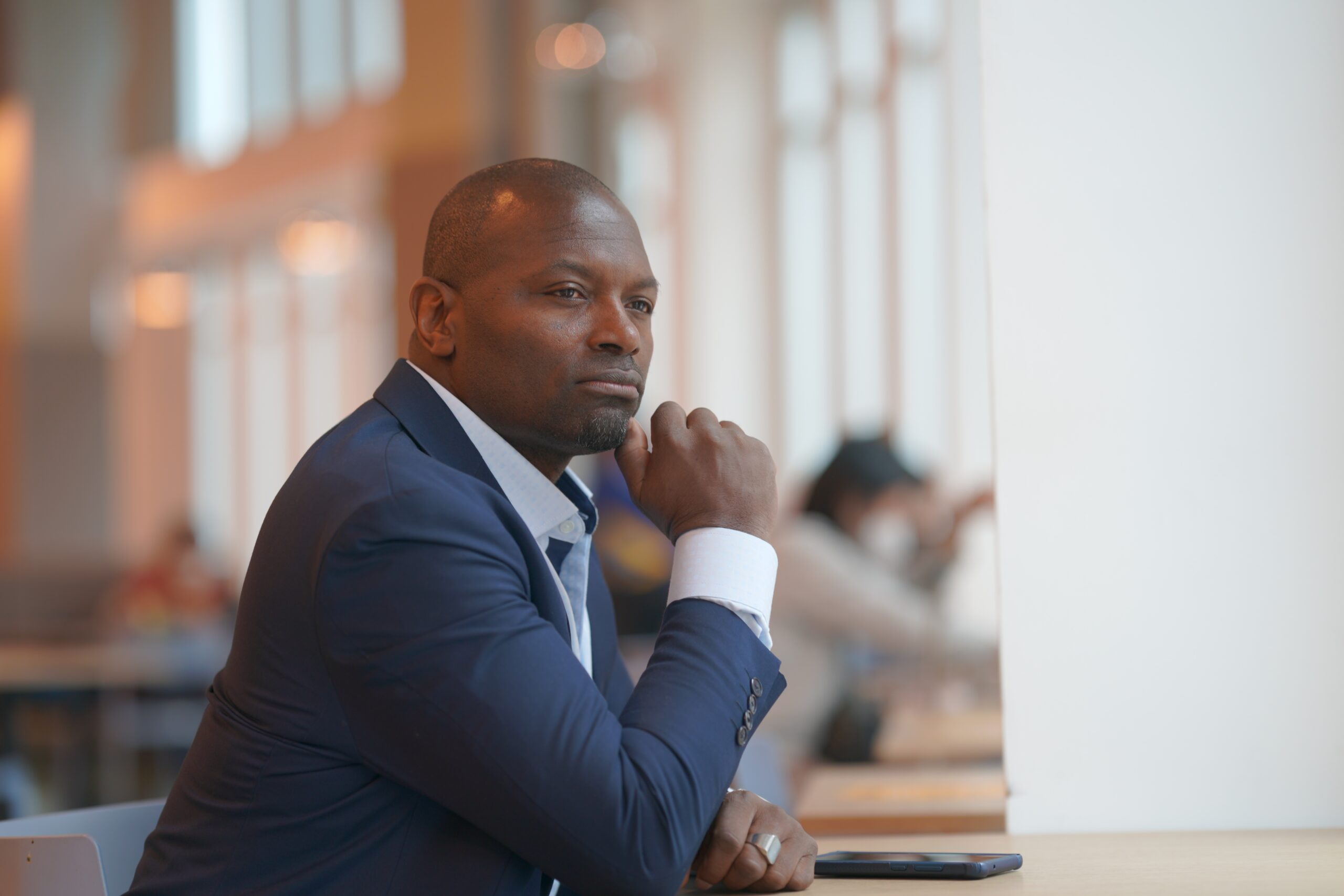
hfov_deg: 23.9
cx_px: 672
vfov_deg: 16.1
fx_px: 3173
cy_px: 448
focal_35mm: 85
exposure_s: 1/100
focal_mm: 85
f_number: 1.6
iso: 160
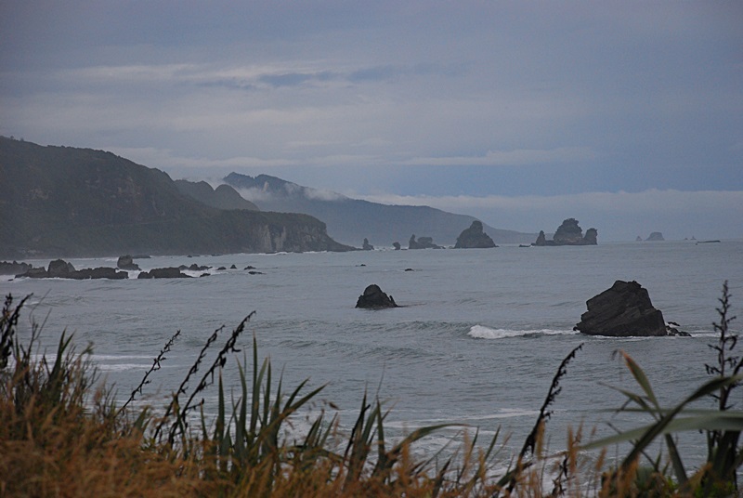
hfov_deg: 15.2
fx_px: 2790
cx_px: 372
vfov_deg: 10.2
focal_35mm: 135
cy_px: 249
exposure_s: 1/2500
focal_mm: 90
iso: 400
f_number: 5.6
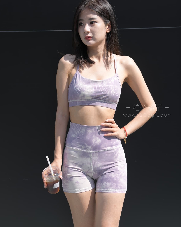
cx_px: 90
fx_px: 837
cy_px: 103
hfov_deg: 12.3
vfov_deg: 15.4
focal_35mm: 125
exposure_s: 1/400
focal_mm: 110
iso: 64
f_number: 4
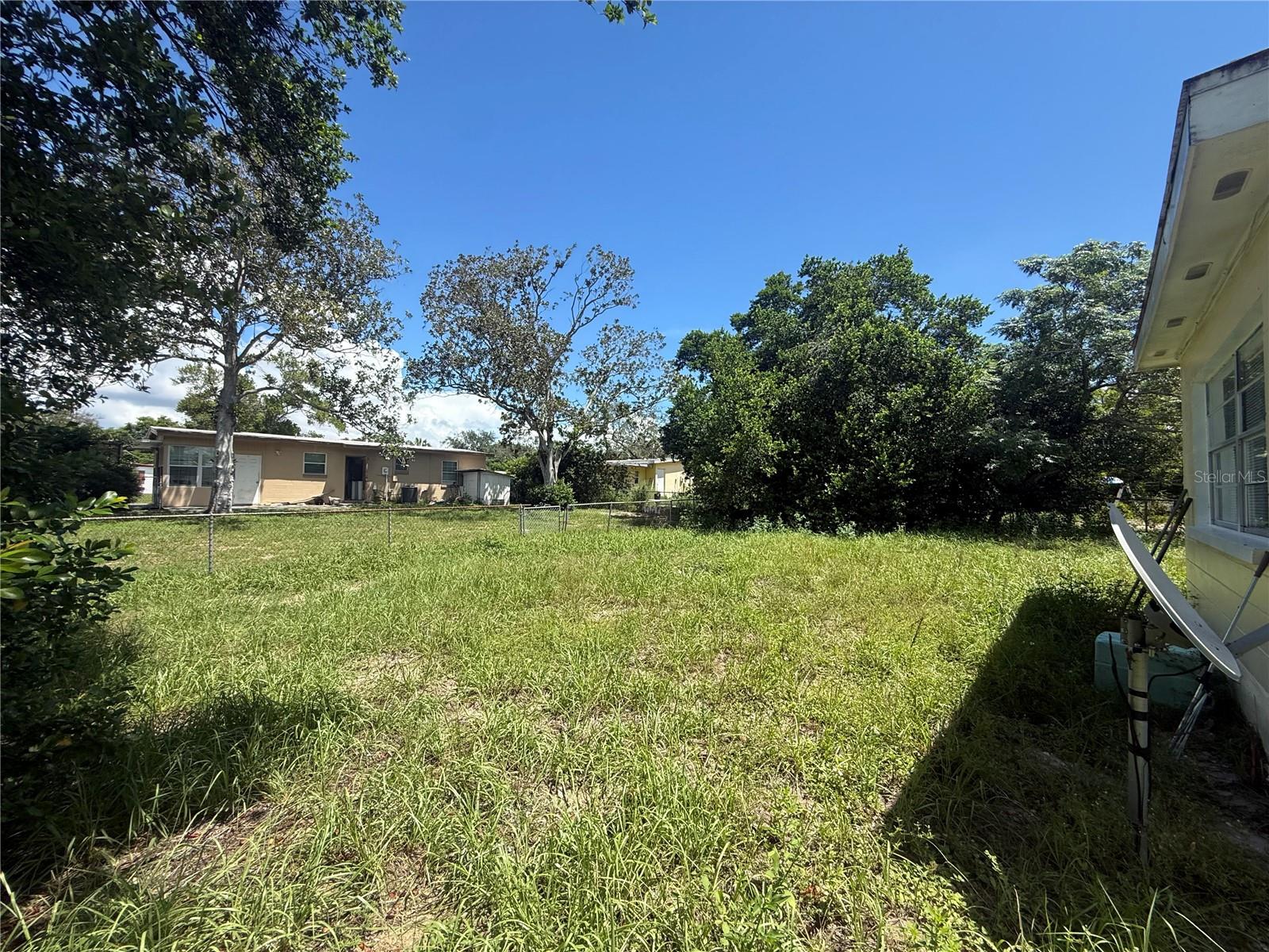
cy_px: 476
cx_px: 634
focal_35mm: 14
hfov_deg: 102.1
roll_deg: -1.1
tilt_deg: +1.1
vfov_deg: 85.7
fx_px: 513
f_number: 2.2
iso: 64
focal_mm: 2.22
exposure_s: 1/1534
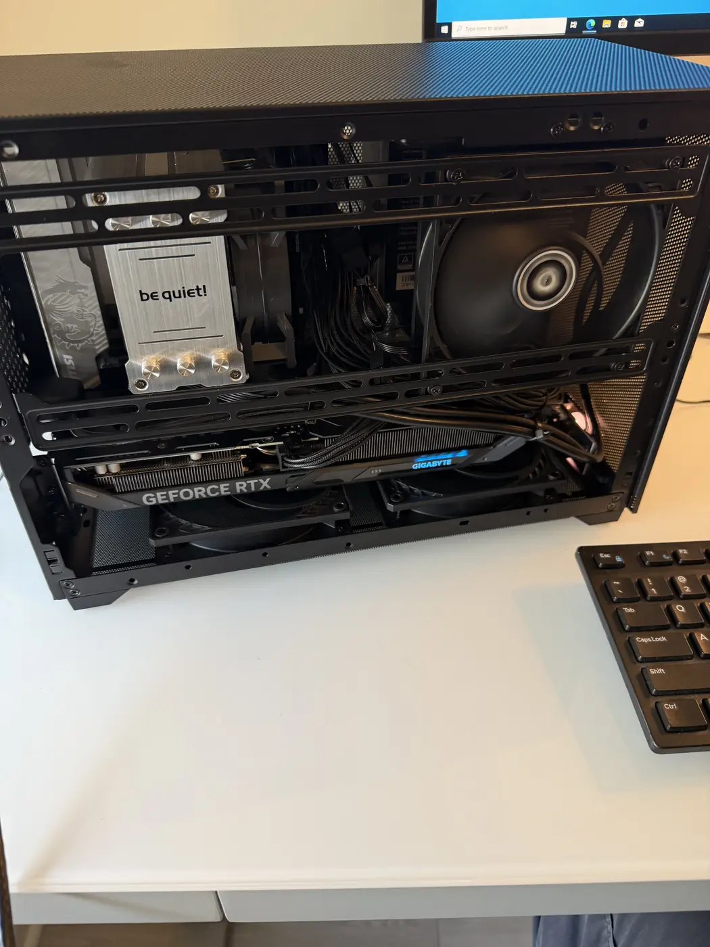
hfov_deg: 56.8
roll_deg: +1.1
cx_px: 355
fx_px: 656
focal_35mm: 24
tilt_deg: -39.3
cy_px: 474
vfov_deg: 71.6
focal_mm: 6.76
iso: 200
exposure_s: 1/60
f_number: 1.78
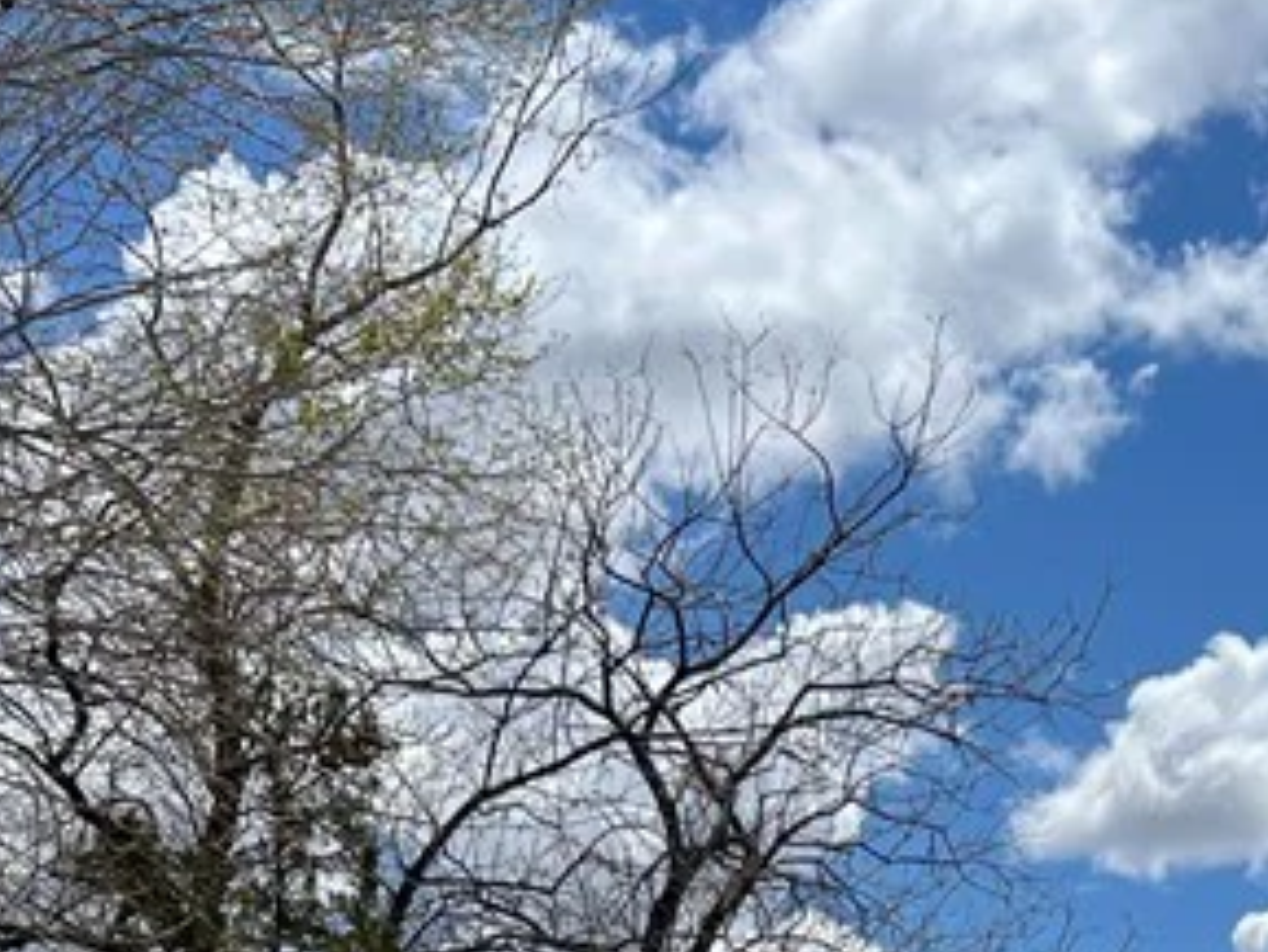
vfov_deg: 15.2
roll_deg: -2.0
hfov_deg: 21.1
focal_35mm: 92
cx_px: 992
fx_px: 3371
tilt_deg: +4.8
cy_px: 1312
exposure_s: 1/8000
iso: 50
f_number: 1.5
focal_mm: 5.7
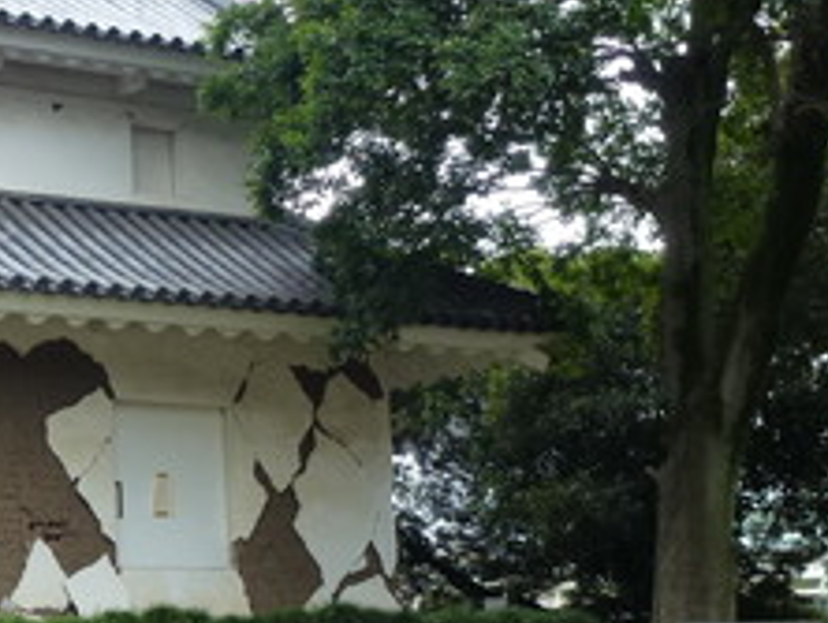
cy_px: 377
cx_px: 93
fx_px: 1964
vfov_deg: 18.0
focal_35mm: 82
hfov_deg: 23.2
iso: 160
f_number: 3.8
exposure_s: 1/125
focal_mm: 6.8
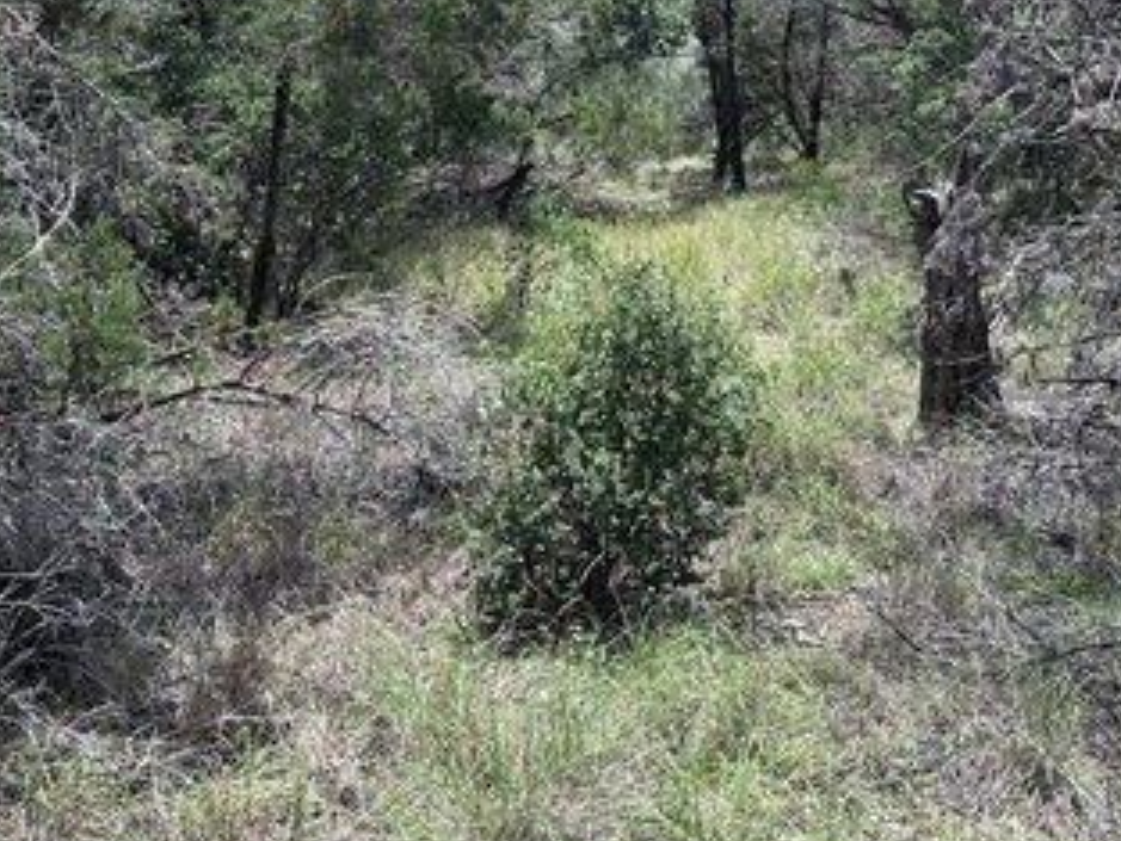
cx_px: 595
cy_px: 143
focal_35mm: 49
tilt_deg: -3.8
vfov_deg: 28.9
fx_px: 1587
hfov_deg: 38.9
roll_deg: +0.6
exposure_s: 1/2252
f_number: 1.78
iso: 80
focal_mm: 6.86
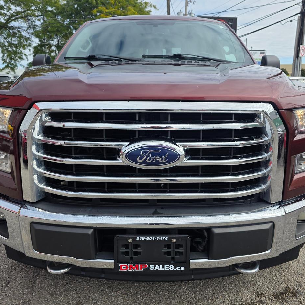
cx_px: 155
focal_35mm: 28
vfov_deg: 57.3
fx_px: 279
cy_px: 154
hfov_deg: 57.3
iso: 80
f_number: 1.7
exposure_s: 1/4434
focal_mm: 6.3
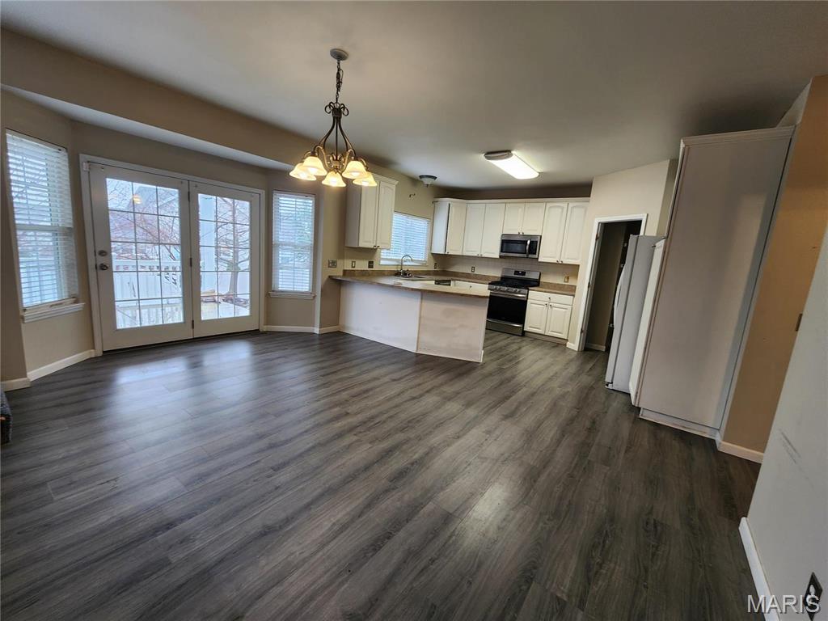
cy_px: 310
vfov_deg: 89.9
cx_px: 414
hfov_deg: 106.2
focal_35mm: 13
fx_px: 311
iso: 100
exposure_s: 1/60
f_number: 2.2
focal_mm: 2.2
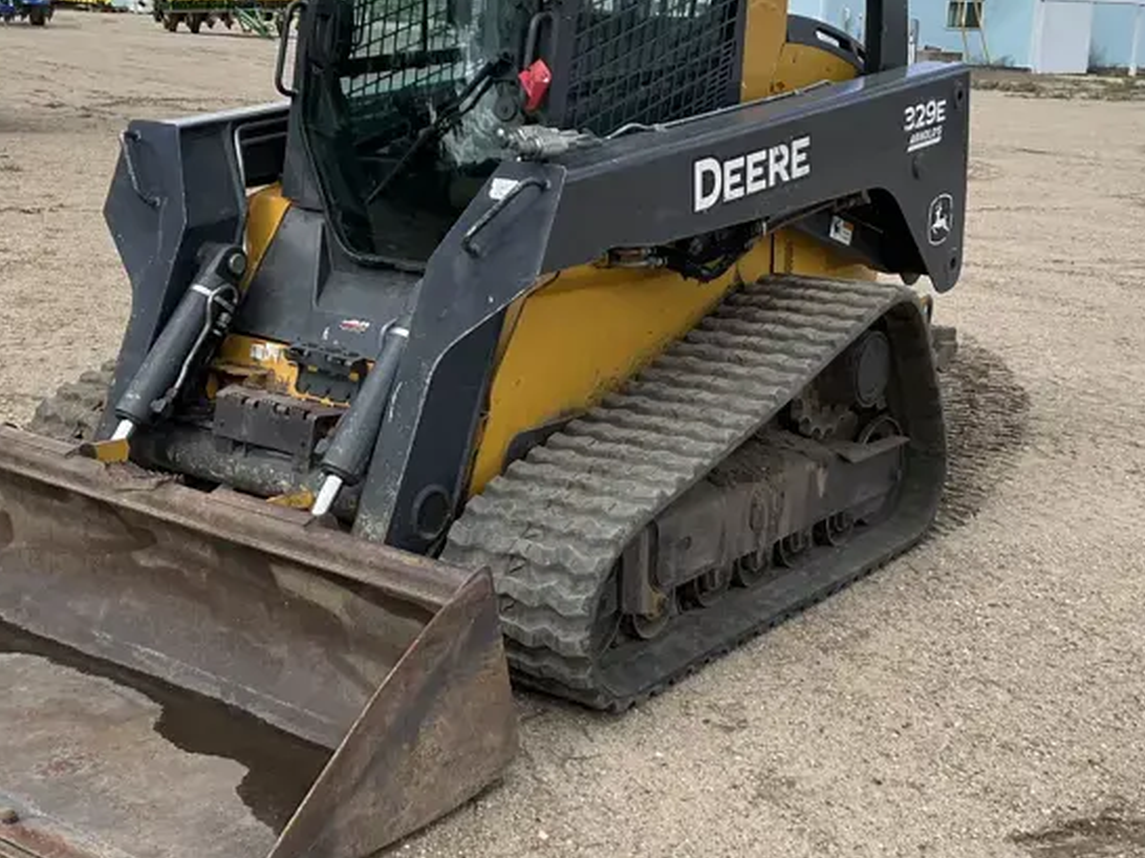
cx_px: 552
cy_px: 382
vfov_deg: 28.5
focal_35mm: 51
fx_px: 1686
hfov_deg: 37.5
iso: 25
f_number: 1.8
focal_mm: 3
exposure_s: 1/978
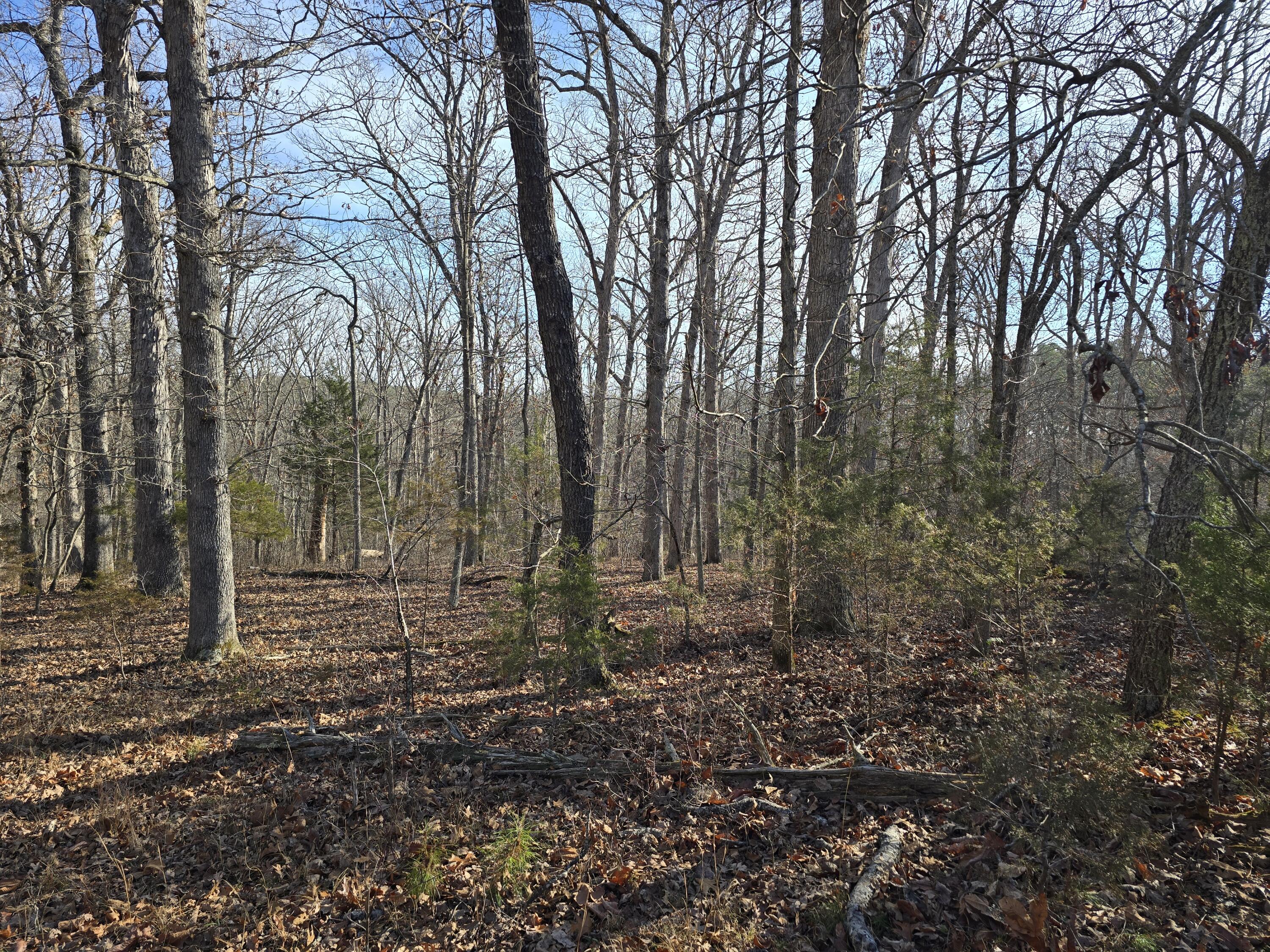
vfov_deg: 58.9
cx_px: 635
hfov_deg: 73.9
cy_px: 476
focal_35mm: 23
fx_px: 844
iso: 12
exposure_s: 1/272
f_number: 1.7
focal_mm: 6.3
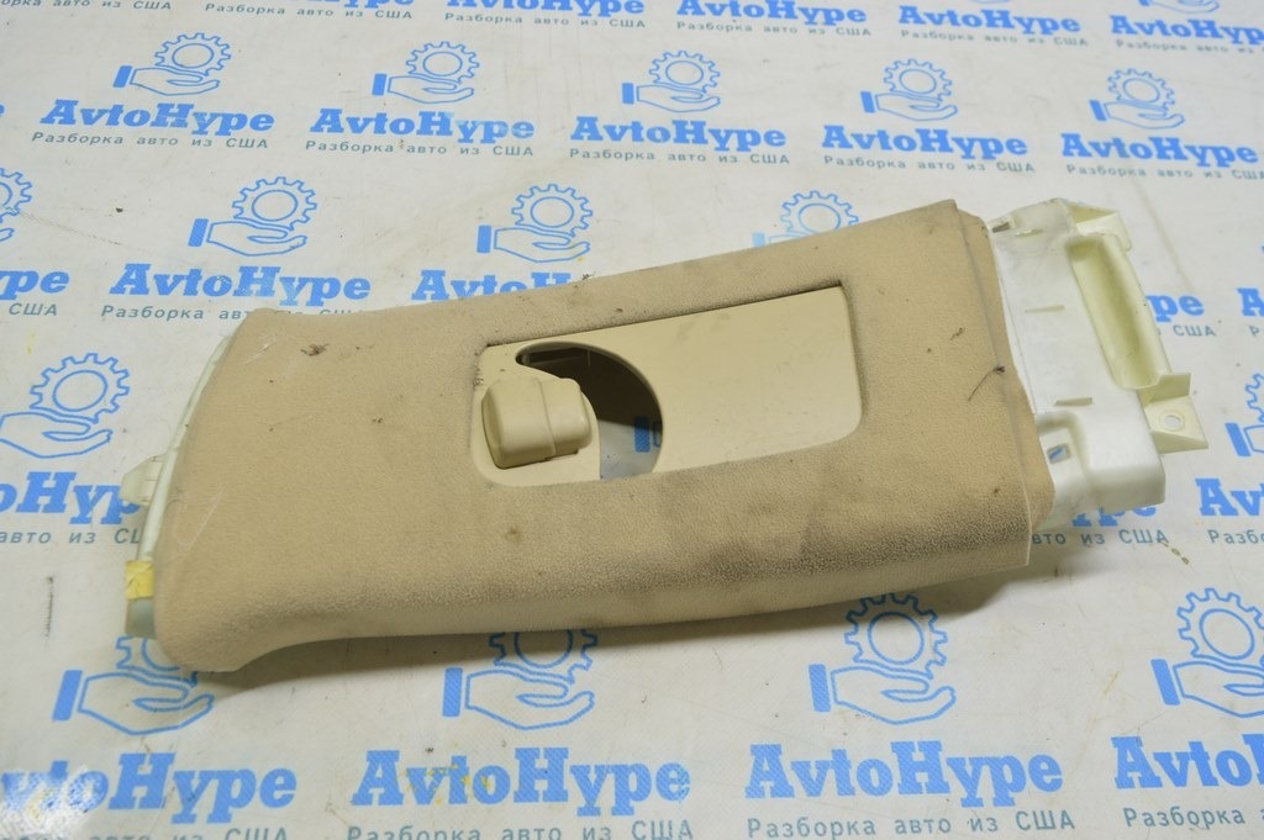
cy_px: 420
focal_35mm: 30
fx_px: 1052
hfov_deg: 62.0
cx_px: 632
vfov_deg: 43.5
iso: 400
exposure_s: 1/20
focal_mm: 20
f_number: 5.6
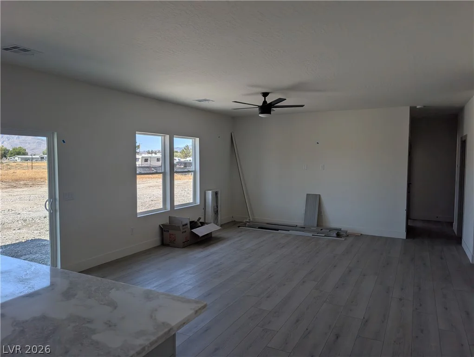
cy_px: 178
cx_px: 237
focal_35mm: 24
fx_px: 329
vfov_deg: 56.9
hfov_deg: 71.5
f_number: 1.68
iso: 24
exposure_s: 1/2786
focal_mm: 6.9
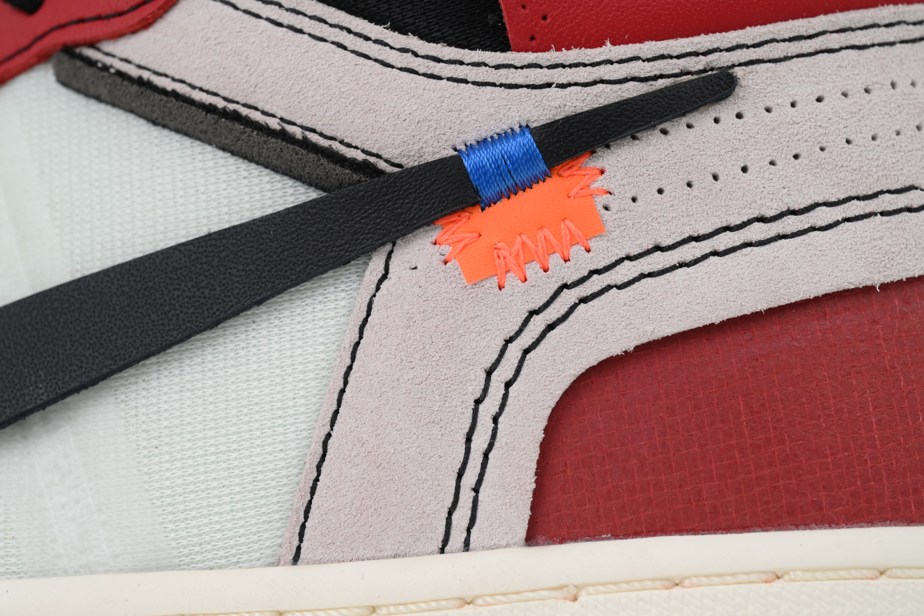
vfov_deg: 13.7
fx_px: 2566
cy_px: 308
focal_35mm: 100
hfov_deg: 20.4
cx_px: 462
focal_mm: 100
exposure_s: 1/100
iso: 400
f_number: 11
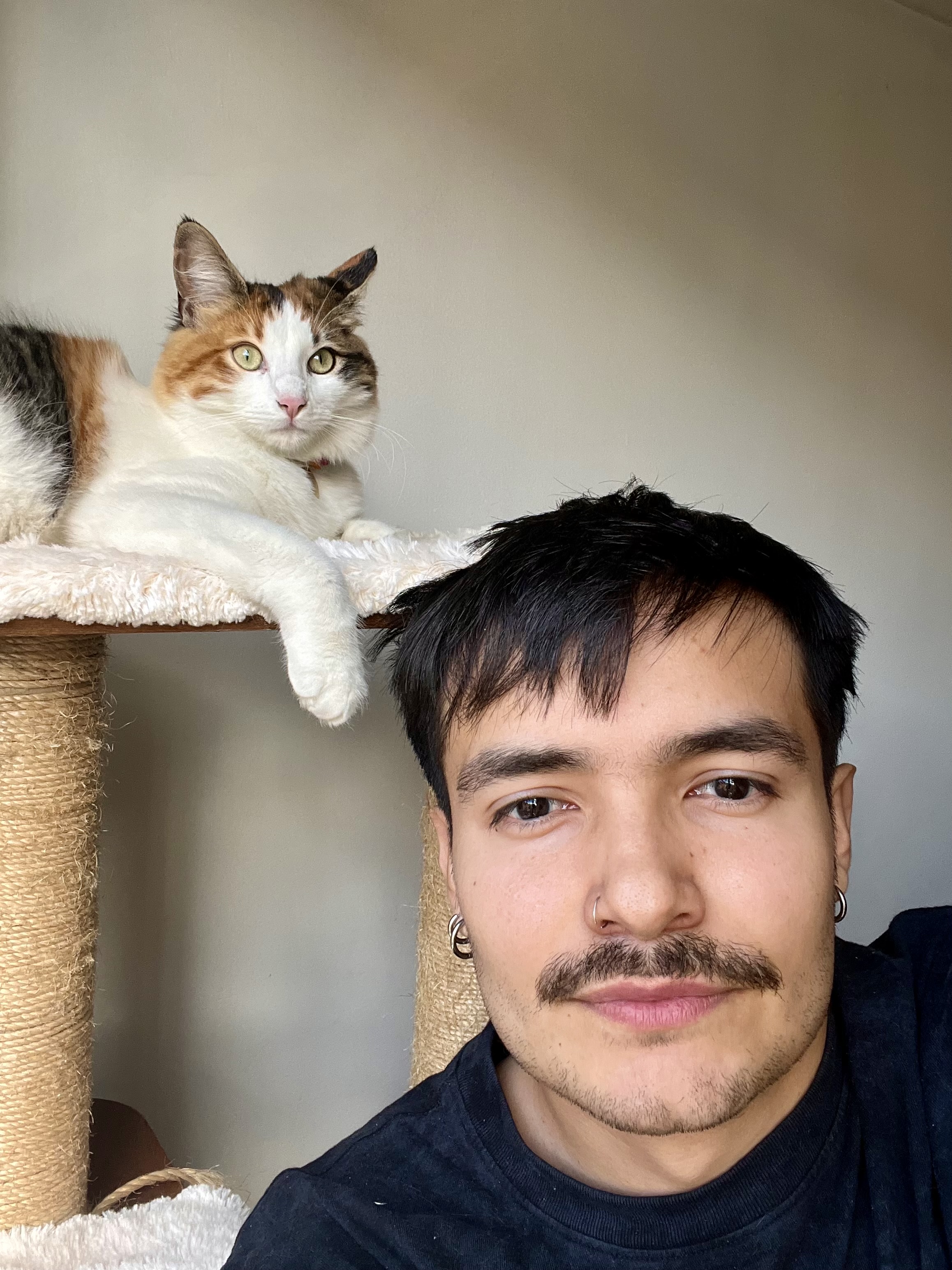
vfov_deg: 60.0
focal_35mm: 30
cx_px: 476
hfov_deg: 46.8
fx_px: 1100
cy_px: 635
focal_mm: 2.71
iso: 100
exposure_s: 1/114
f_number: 2.2
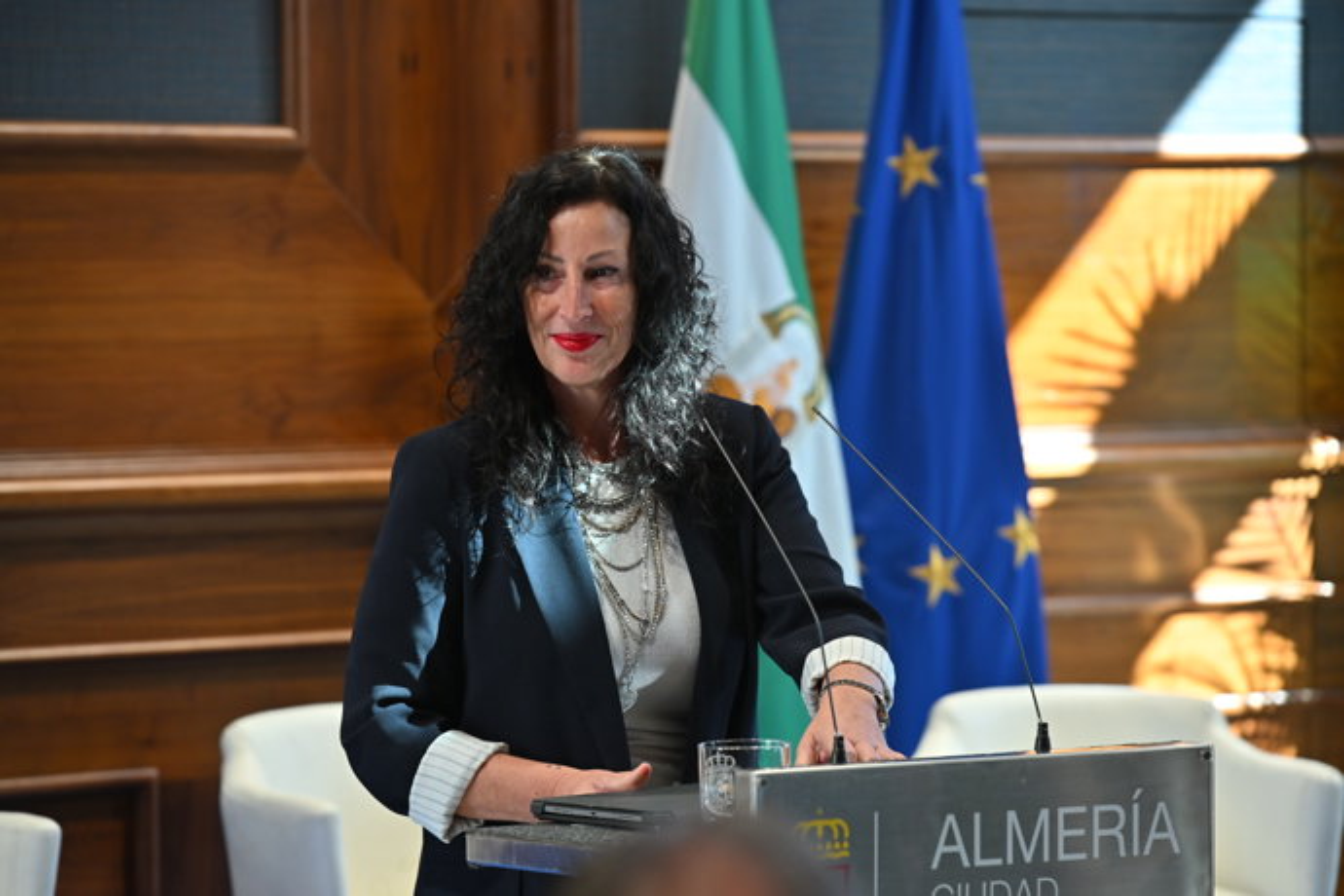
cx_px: 672
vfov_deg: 8.6
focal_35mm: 160
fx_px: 5973
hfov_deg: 12.8
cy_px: 448
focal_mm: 160
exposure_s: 1/400
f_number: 4.5
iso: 800
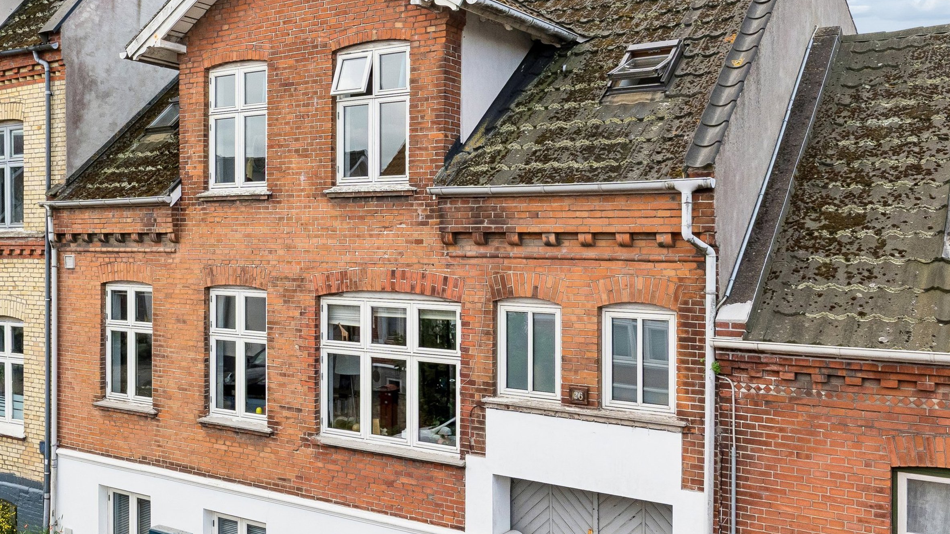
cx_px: 264
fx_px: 1033
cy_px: 281
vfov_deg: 29.0
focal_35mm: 41
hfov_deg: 47.9
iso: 400
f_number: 8
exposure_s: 1/500
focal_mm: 16
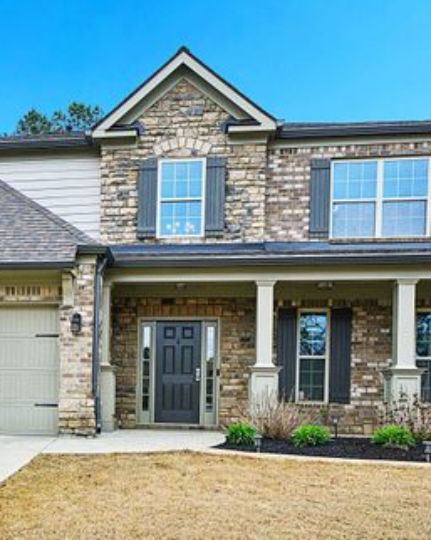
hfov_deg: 41.1
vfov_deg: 51.6
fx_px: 559
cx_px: 112
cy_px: 262
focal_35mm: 35
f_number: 8
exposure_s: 1/800
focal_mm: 24
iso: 400
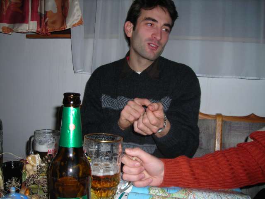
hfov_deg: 49.0
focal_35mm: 38
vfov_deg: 37.7
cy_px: 100
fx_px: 291
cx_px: 132
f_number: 3.2
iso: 50
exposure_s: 1/60.1
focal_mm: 6.3
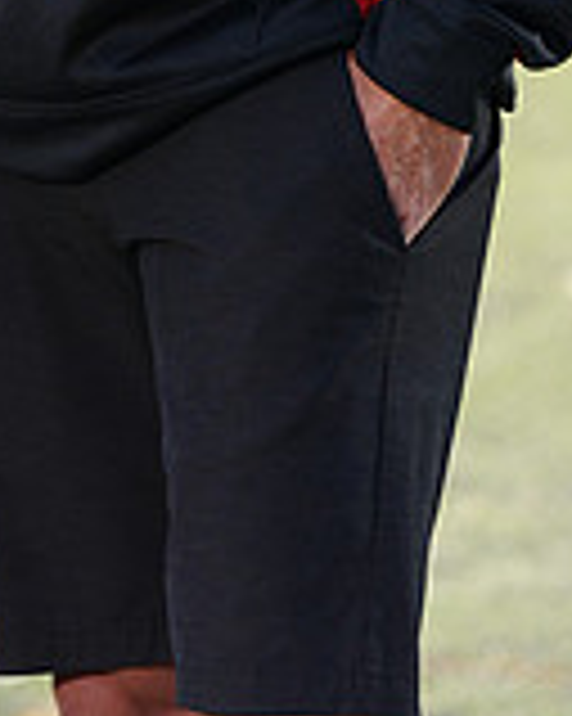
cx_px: 52
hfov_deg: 2.7
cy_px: -347
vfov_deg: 3.4
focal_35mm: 571
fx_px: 12095
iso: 64
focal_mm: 167
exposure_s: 1/250
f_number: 4.5
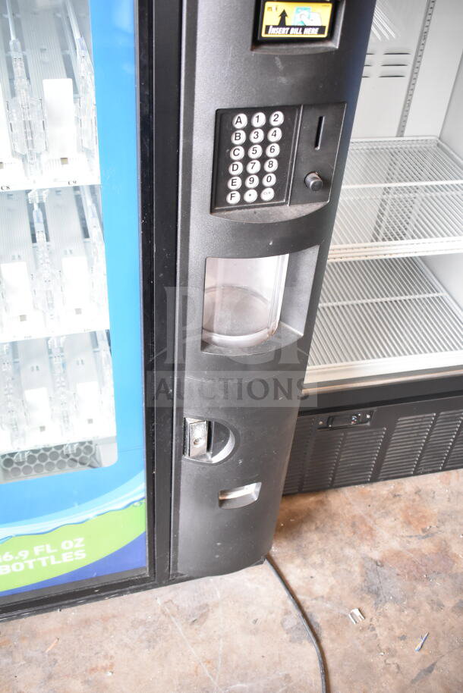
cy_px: 346
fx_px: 665
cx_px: 232
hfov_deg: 38.4
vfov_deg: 55.1
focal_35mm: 34
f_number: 4
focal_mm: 23
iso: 1600
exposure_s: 1/60
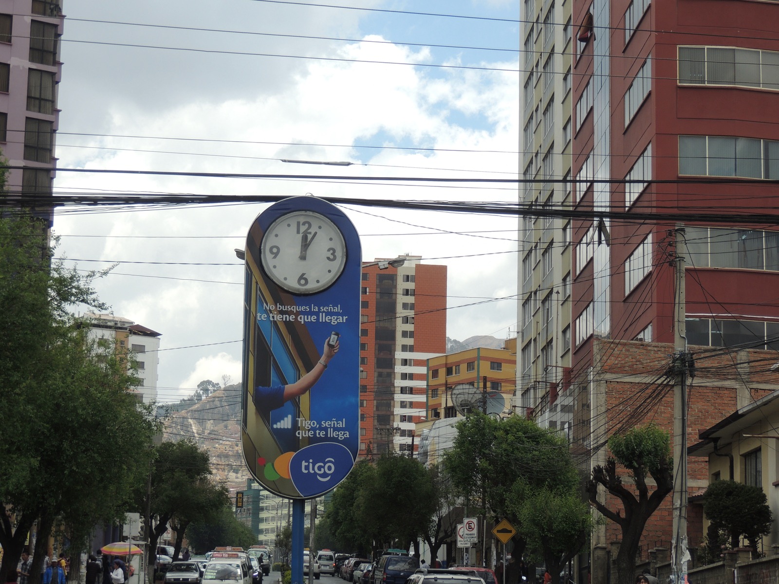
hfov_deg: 21.8
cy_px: 292
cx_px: 390
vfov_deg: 16.4
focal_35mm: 90
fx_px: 2025
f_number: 4.1
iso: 100
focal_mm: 16
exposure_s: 1/500
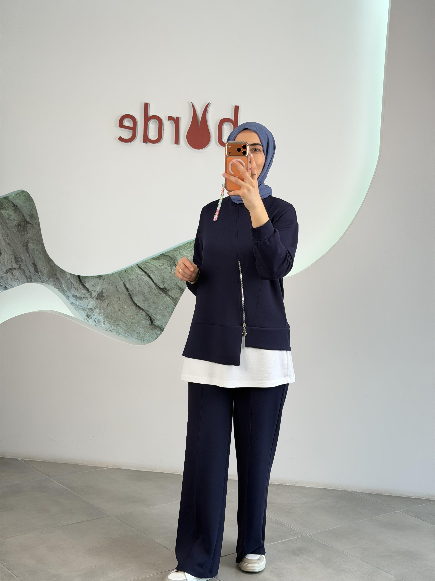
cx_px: 218
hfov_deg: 30.3
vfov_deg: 39.7
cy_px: 290
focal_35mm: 48
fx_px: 804
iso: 50
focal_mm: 6.76
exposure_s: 1/98
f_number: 1.78
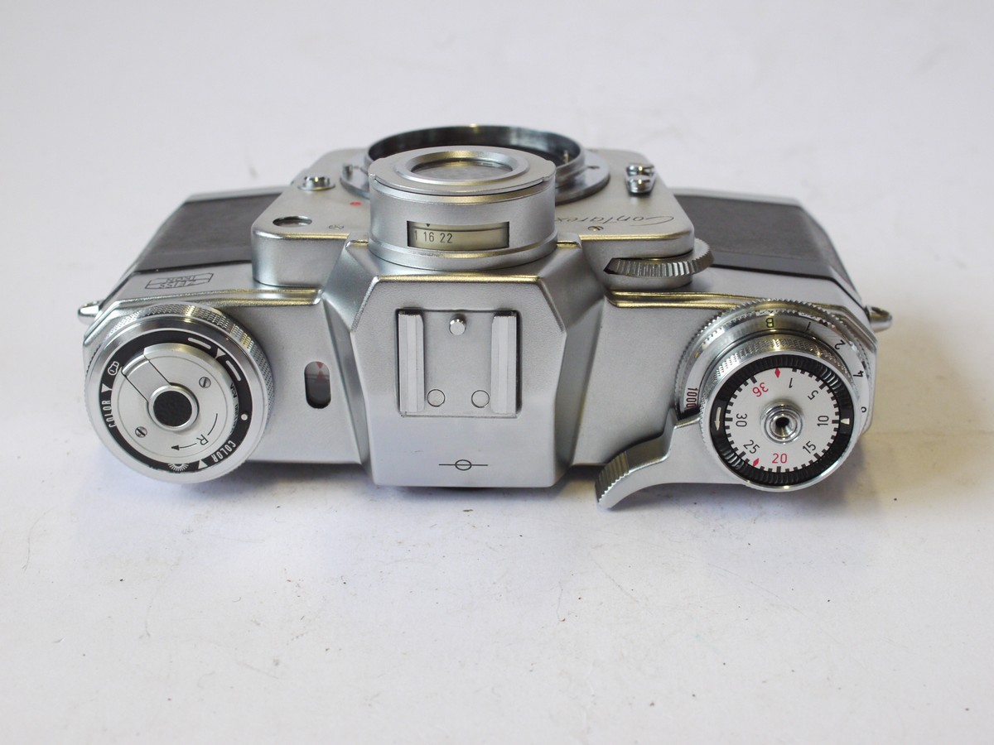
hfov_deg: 32.2
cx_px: 497
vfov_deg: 24.4
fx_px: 1723
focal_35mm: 60
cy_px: 372
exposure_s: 1/160
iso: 800
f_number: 7.1
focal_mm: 30
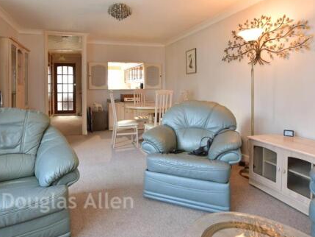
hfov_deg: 76.0
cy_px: 91
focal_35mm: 22
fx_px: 200
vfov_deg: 60.4
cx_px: 136
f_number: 8
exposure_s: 1
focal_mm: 10
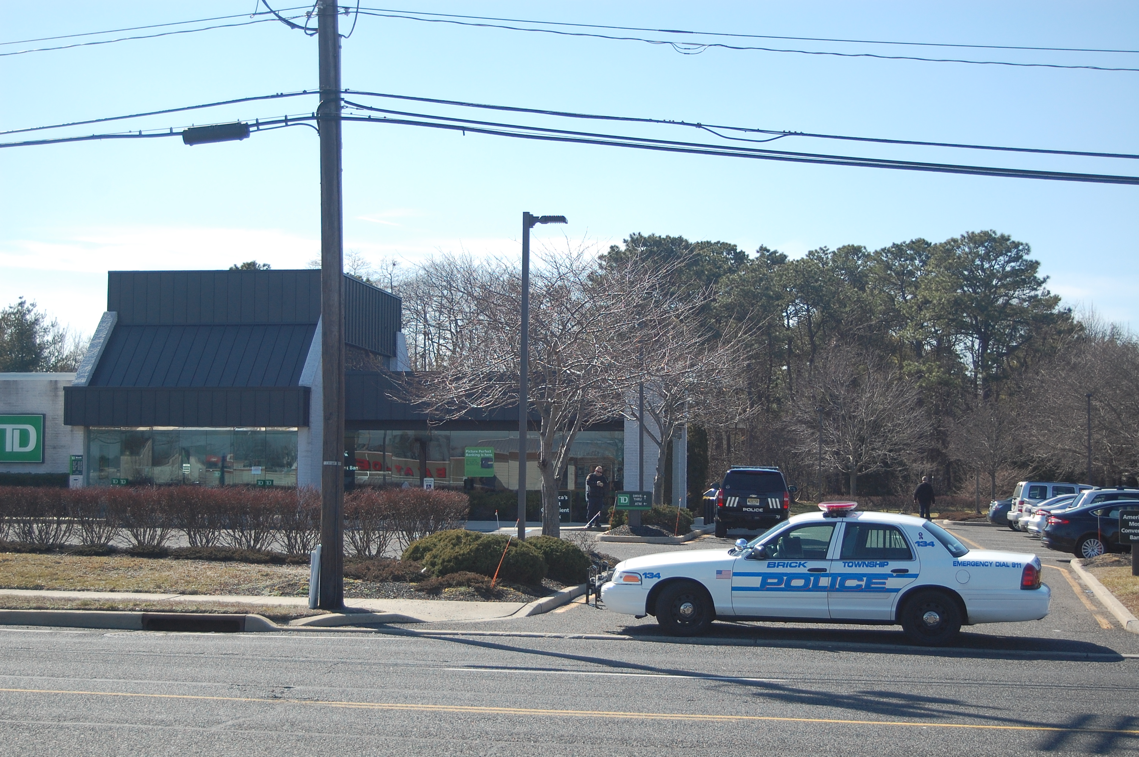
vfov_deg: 22.6
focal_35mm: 60
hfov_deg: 33.4
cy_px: 378
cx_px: 570
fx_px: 1897
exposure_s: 1/1000
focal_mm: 40
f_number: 5
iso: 250
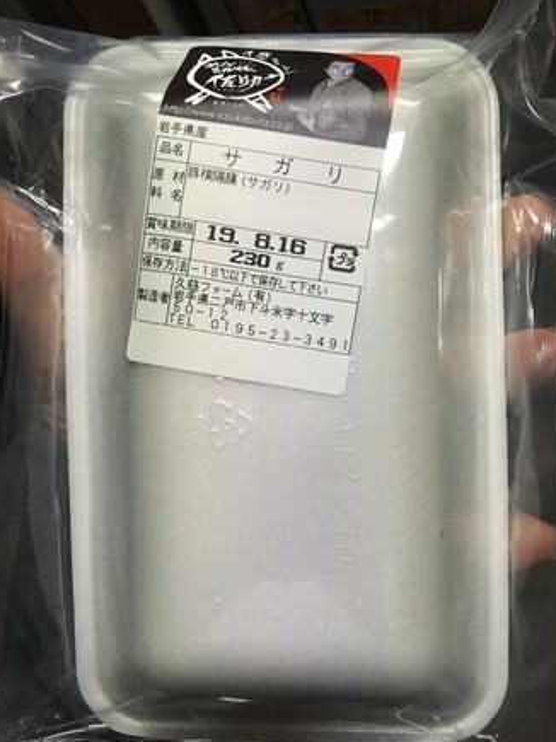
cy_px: 379
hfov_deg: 46.8
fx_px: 643
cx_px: 281
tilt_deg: -68.8
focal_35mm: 30
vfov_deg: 60.0
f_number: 2.2
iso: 200
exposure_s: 1/24
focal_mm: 4.15
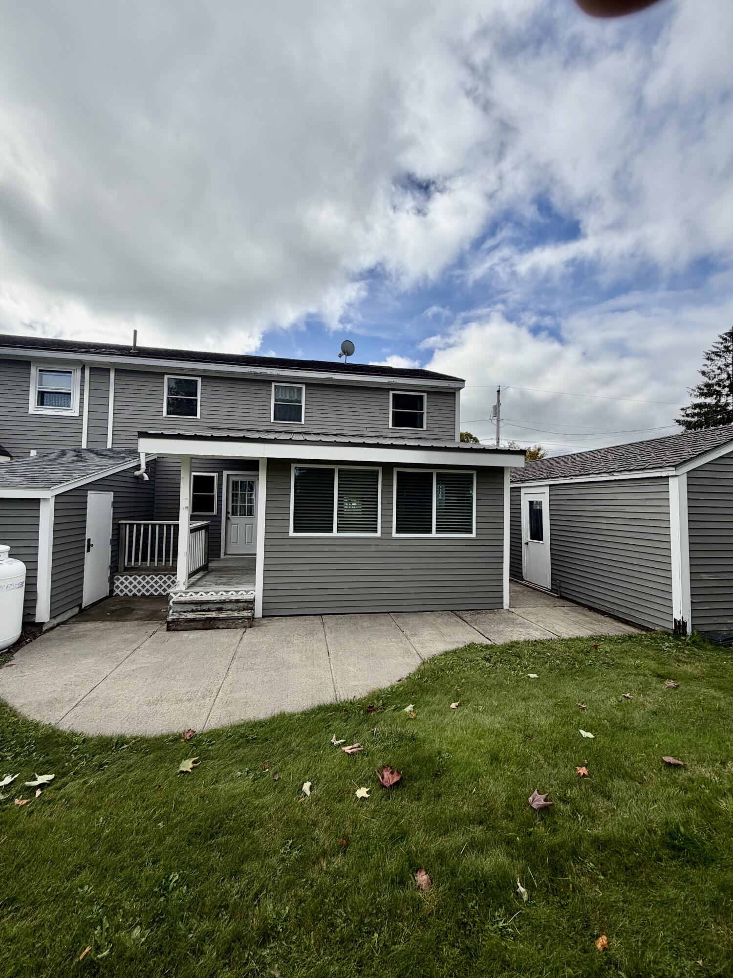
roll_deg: -1.0
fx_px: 395
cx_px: 366
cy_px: 489
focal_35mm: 14
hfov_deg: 85.7
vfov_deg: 102.1
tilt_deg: +3.1
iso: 20
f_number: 2.2
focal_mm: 2.22
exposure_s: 1/985
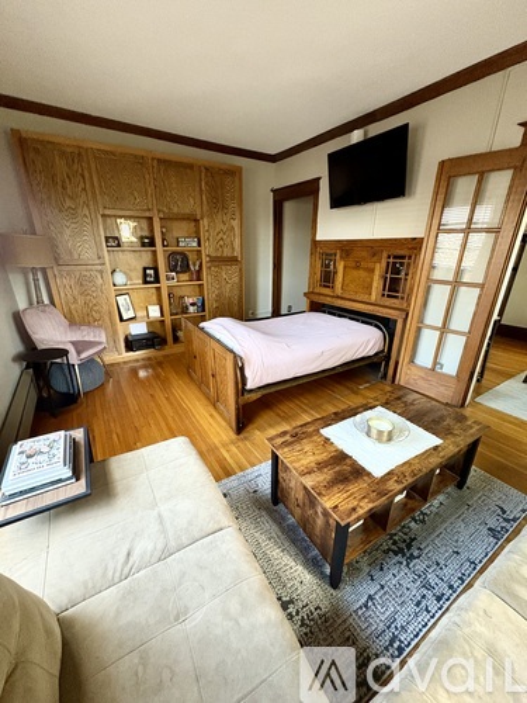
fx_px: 284
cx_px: 264
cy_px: 352
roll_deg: -0.7
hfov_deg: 85.7
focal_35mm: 14
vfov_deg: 102.1
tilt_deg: -20.3
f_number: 2.2
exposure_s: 1/60
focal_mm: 2.22
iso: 800
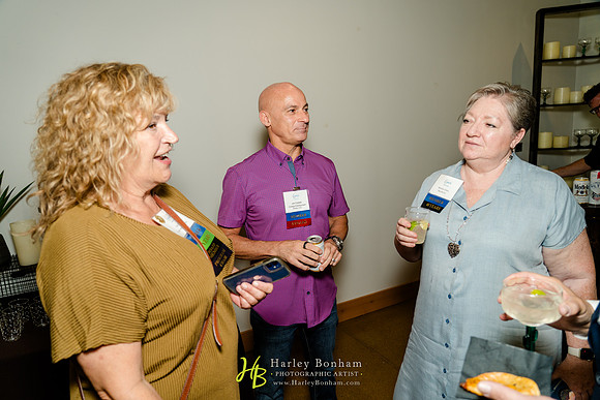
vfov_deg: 53.2
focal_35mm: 24
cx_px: 300
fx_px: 400
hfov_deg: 73.7
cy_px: 200
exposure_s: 1/200
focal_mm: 24
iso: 400
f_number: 4
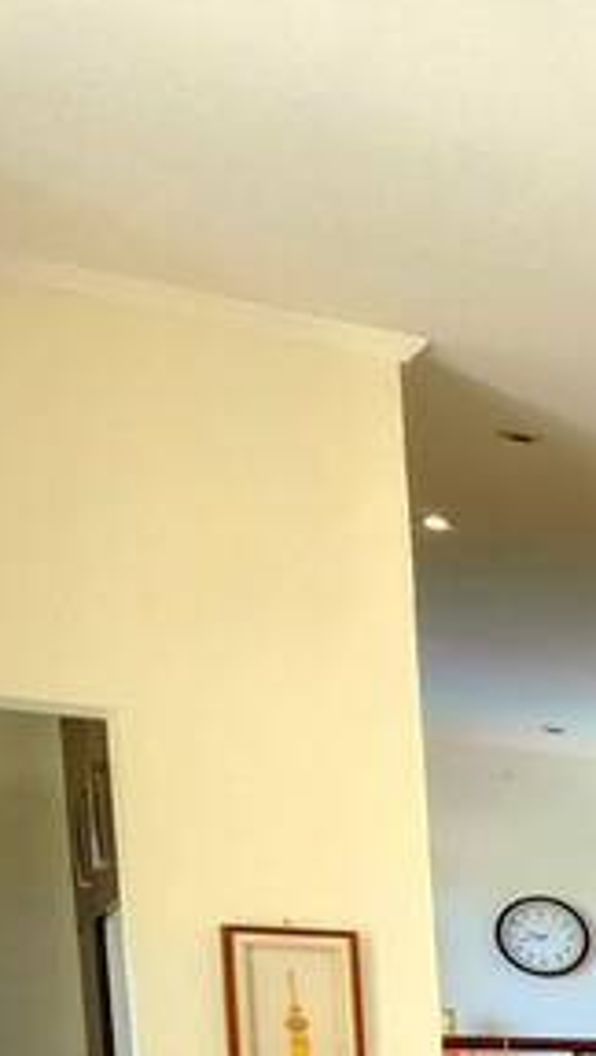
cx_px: 2079
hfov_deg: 9.6
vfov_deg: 26.1
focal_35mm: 71
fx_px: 1989
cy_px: 1314
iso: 160
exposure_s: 1/60.2
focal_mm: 2.2
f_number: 2.2
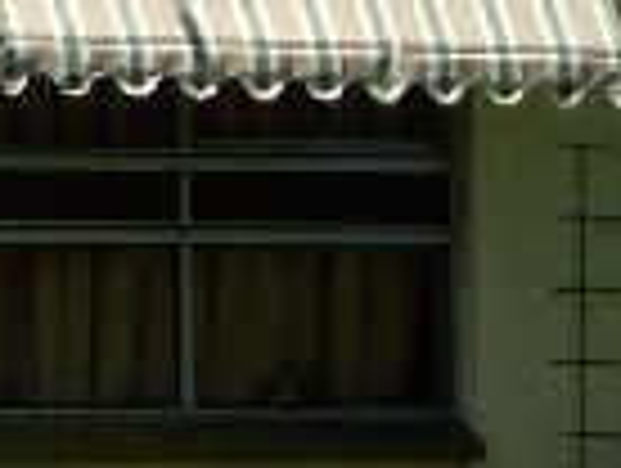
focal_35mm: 543
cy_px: 54
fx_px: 9758
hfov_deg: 3.6
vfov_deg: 2.7
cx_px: -1170
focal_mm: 15.3
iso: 50
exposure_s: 1/250
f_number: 4.6
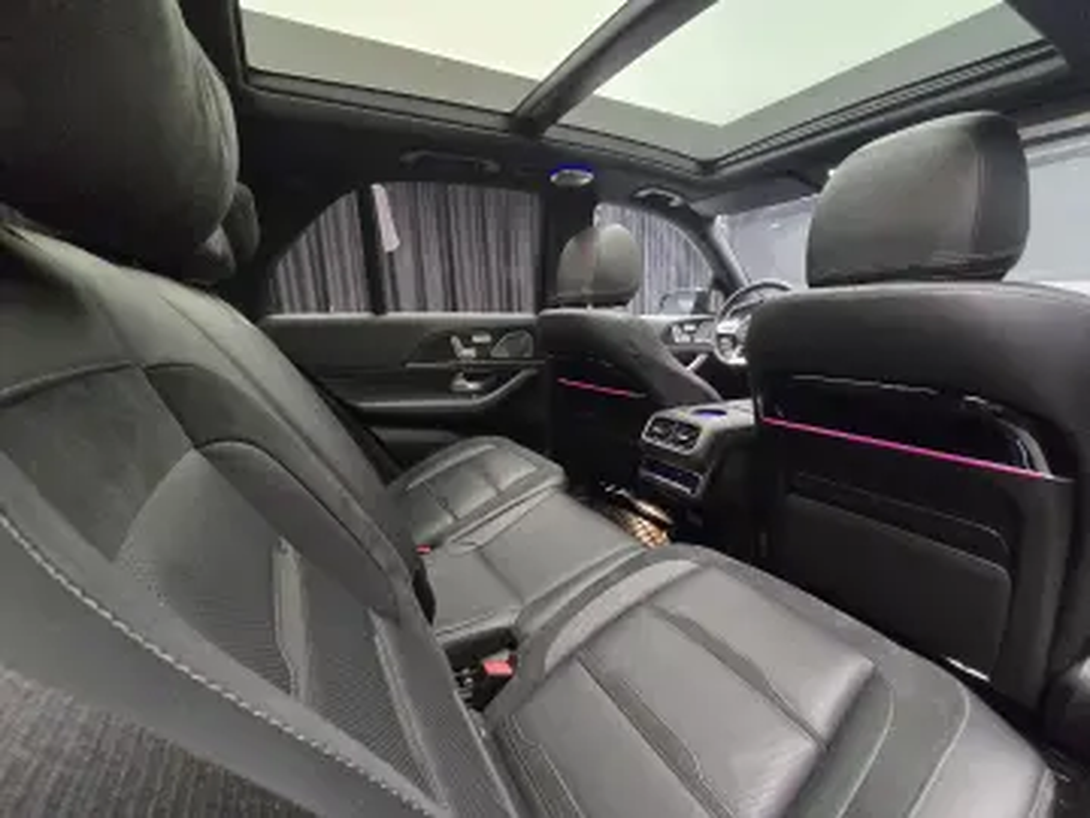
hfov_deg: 106.2
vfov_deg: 89.9
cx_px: 545
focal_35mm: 13
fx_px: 409
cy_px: 409
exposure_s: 1/50
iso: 1250
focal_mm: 2.2
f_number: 2.2
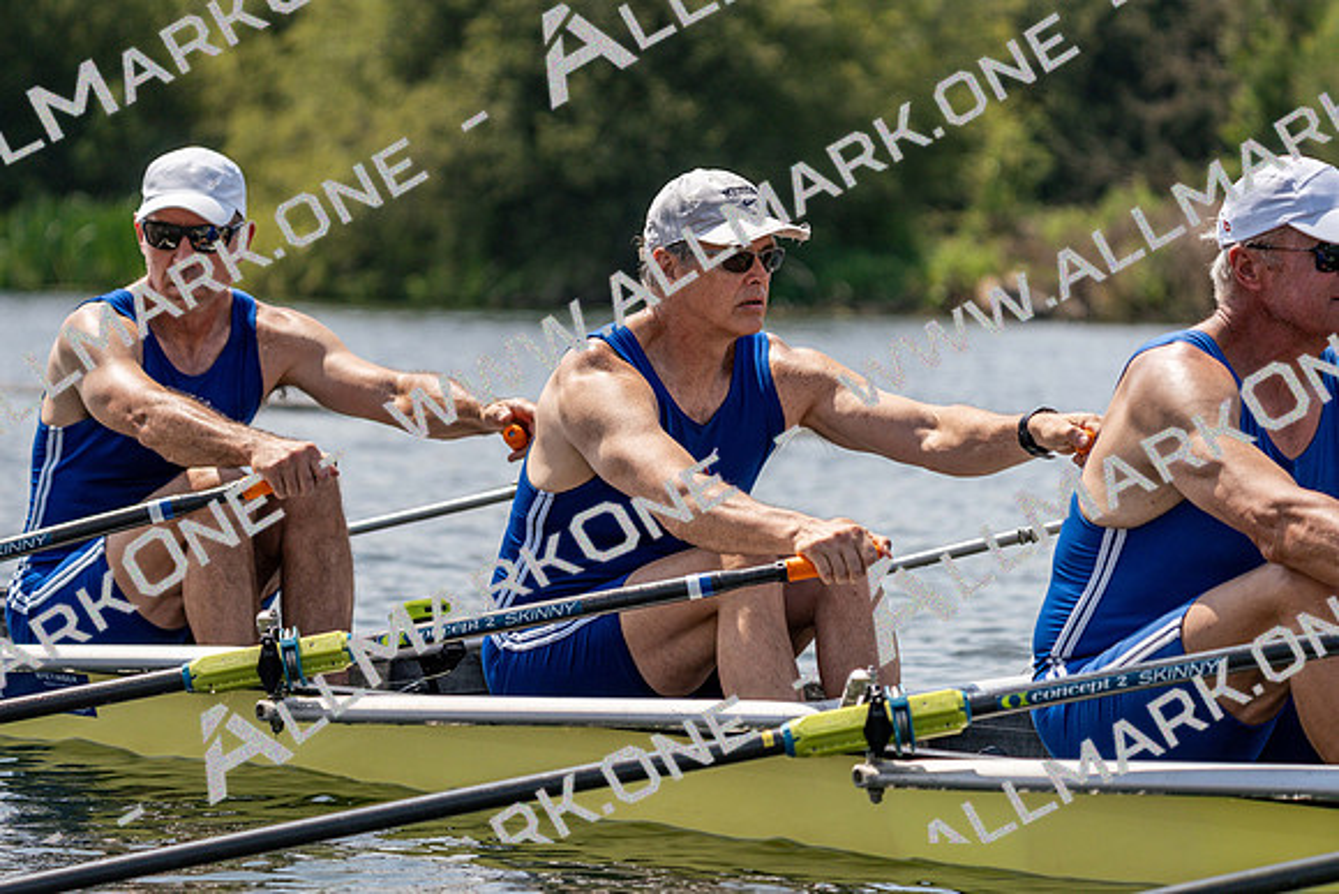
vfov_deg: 6.9
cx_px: 670
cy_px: 447
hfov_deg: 10.3
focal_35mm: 200
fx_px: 7440
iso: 200
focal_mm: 200
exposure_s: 1/1600
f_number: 5.6
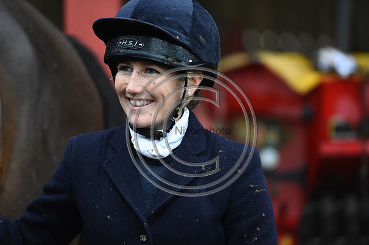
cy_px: 122
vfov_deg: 6.9
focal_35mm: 200
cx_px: 184
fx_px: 2049
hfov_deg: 10.3
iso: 3200
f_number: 2.8
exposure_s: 1/800
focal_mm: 200
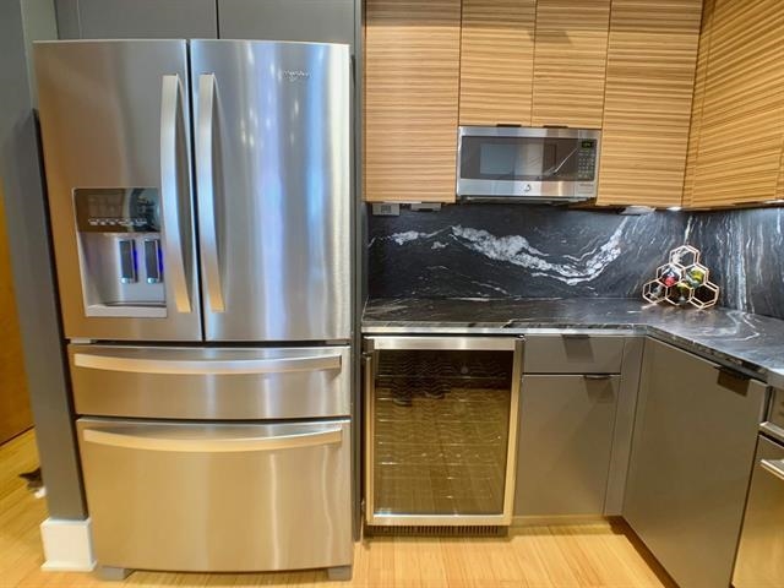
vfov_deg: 53.1
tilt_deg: -9.2
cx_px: 392
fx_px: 589
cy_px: 294
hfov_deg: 67.3
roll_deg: -0.4
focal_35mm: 26
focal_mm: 4.25
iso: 400
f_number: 1.8
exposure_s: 1/50
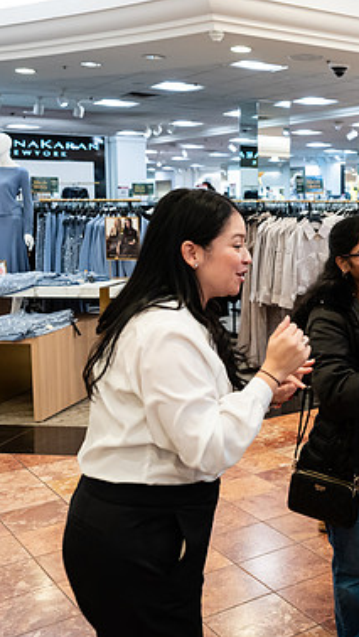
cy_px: 260
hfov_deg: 24.1
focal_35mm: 46
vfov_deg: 44.4
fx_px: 777
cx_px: 405
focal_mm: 24
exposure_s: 1/160
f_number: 3.2
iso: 1000
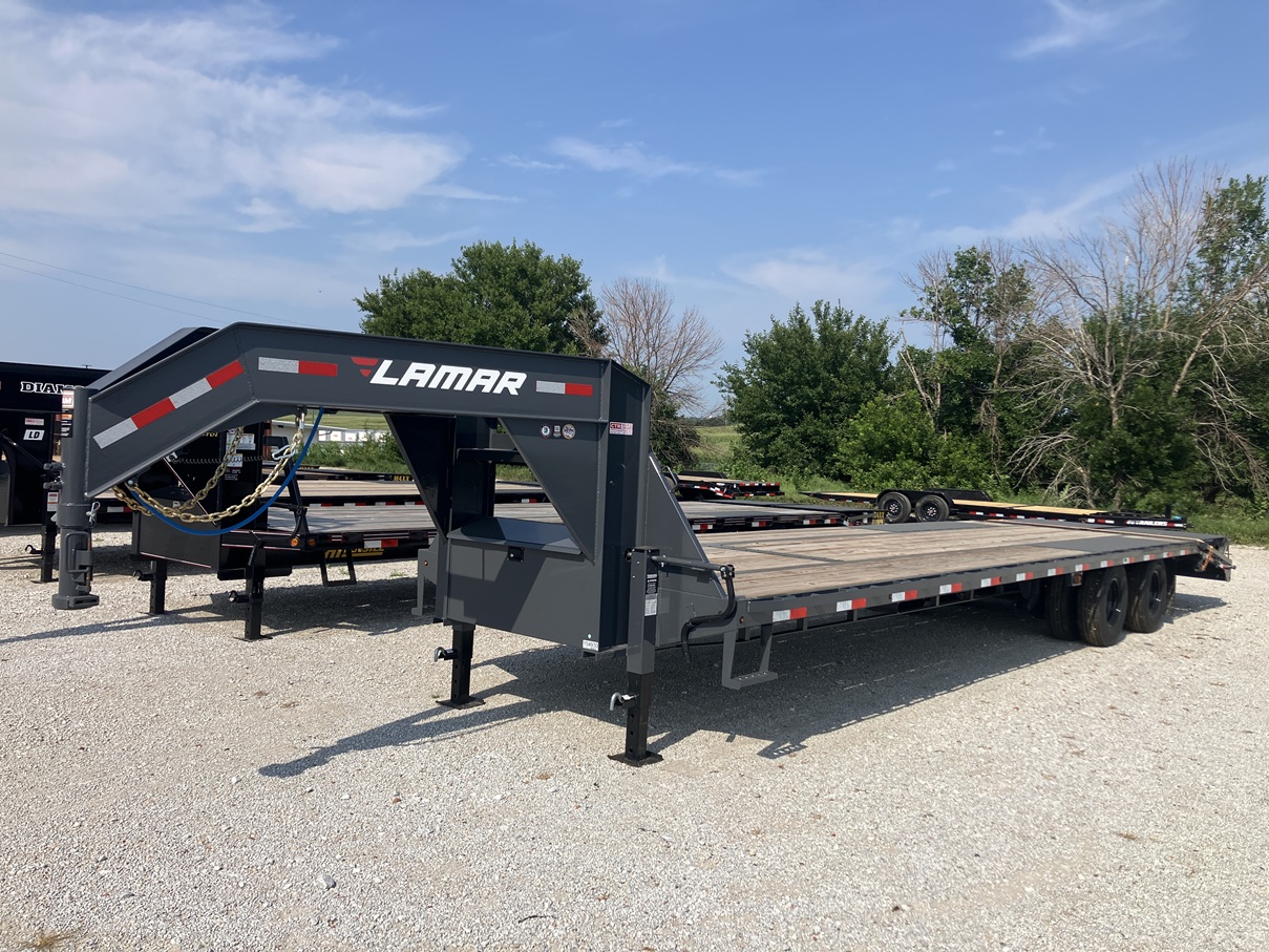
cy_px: 476
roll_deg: -1.2
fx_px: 1027
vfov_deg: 49.8
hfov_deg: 63.4
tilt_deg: -2.6
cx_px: 634
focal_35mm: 28
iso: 32
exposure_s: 1/2703
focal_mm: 3.99
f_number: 1.8
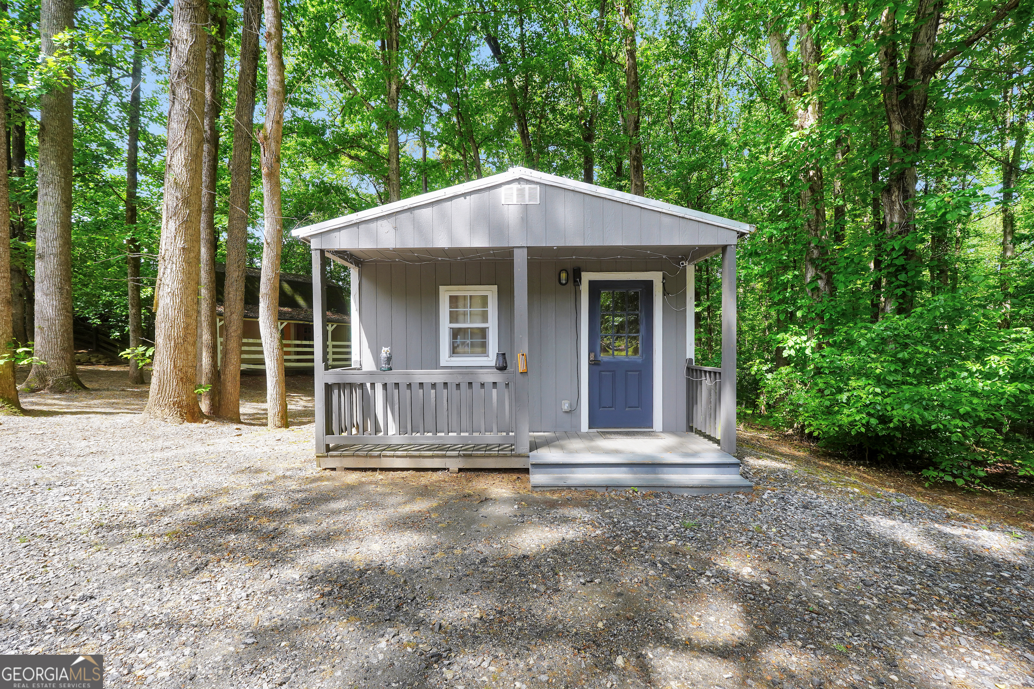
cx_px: 517
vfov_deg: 77.3
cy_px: 344
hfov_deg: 100.4
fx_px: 431
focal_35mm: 15
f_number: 5.6
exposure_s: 1/80
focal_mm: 10
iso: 100
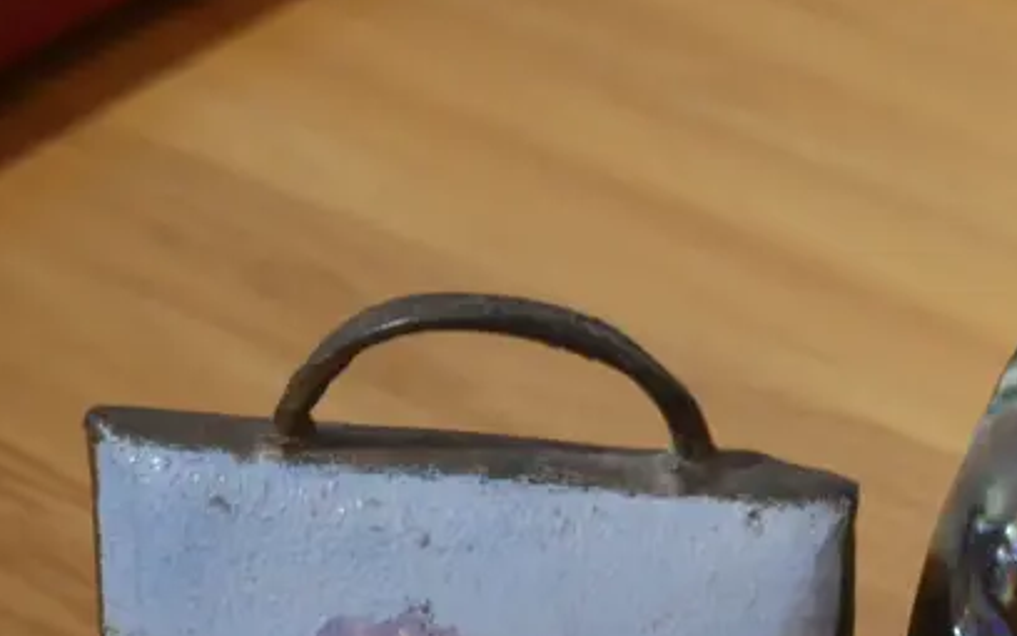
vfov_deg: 7.2
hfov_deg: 11.3
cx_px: 1246
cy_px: 773
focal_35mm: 181
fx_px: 5017
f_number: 5.4
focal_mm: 34
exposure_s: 1/80
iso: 1250
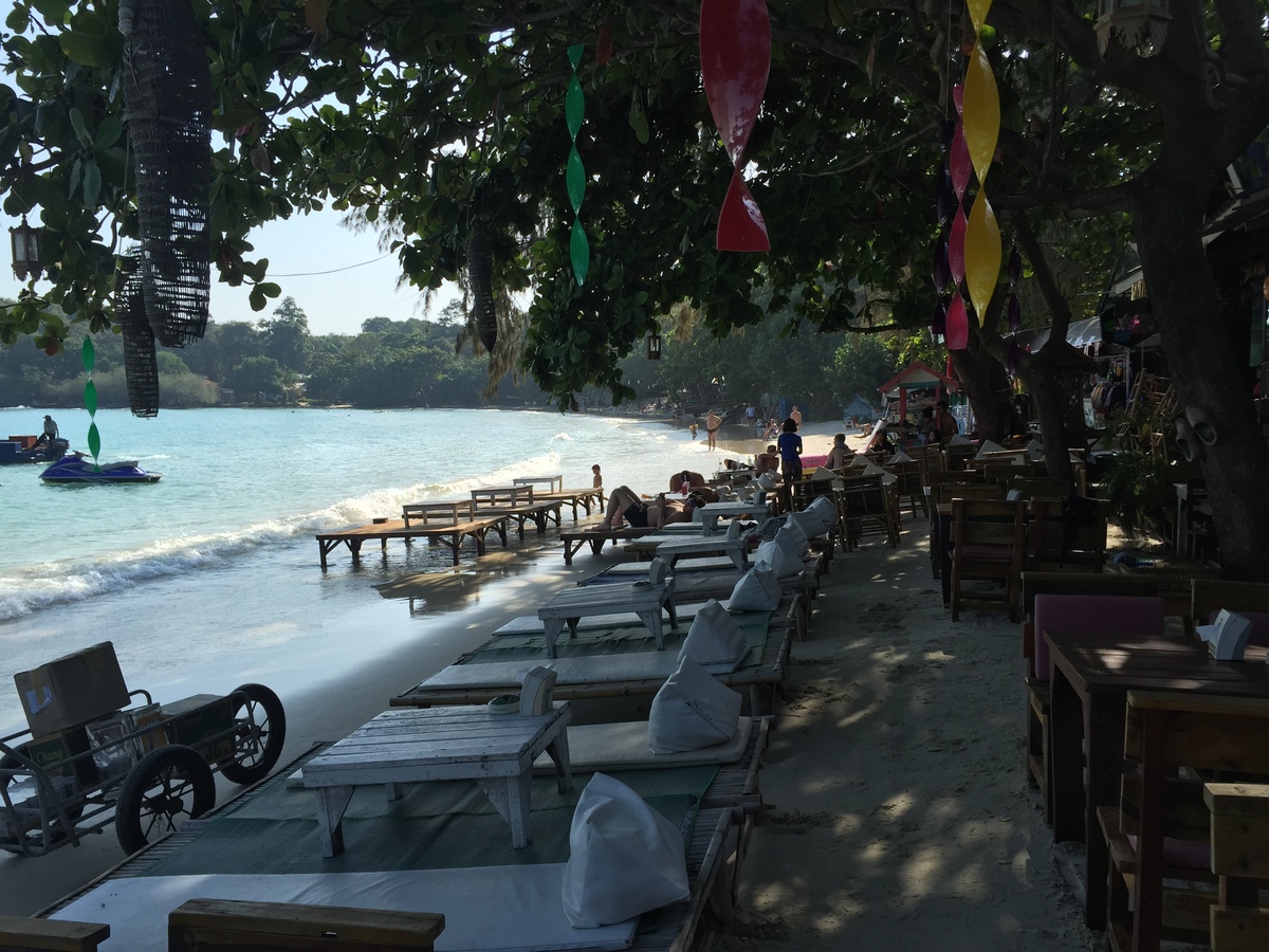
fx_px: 1063
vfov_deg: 48.2
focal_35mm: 29
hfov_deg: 61.7
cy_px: 476
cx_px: 634
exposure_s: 1/1647
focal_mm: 4.15
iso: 32
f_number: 2.2
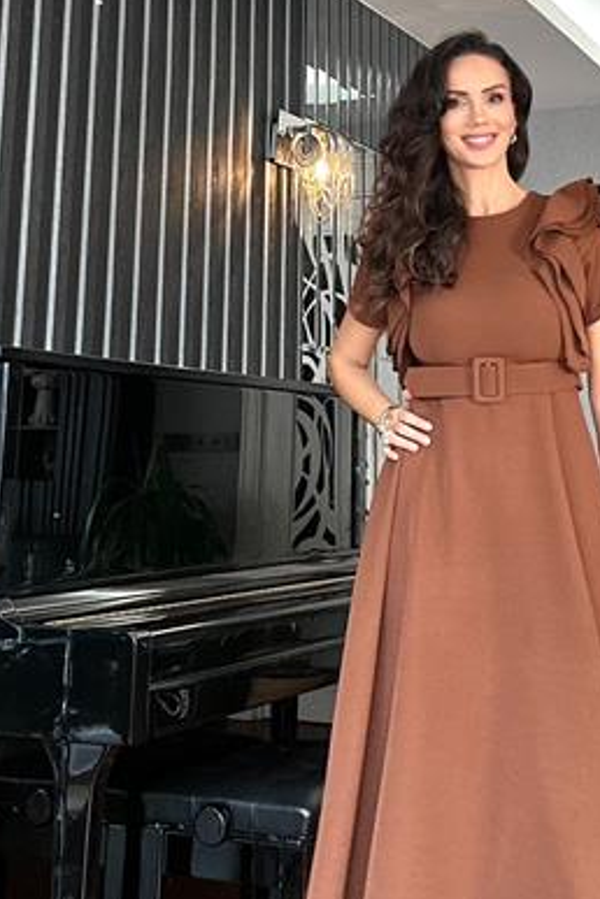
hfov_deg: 31.1
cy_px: 605
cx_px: 370
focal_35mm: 43
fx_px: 1075
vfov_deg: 44.7
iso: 100
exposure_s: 1/60
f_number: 1.9
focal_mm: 2.69
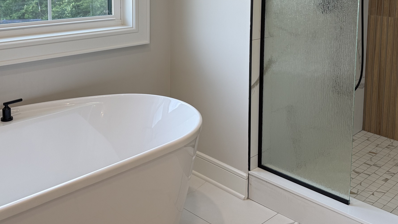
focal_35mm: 42
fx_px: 443
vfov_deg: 27.1
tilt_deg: -6.2
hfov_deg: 48.3
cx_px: 208
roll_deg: -1.0
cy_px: 10
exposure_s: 1/120
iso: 80
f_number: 1.78
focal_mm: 6.76
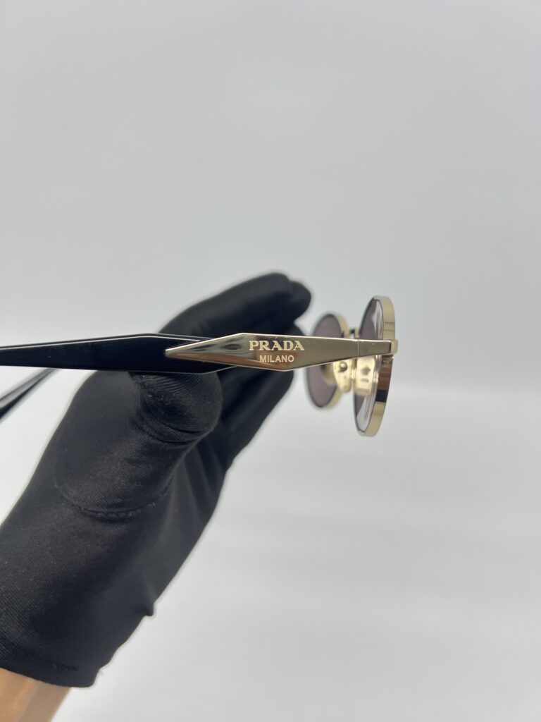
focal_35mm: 26
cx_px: 270
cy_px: 361
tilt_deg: -34.8
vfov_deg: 67.3
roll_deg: -3.0
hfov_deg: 53.1
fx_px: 542
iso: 50
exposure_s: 1/100
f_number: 1.5
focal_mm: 5.7
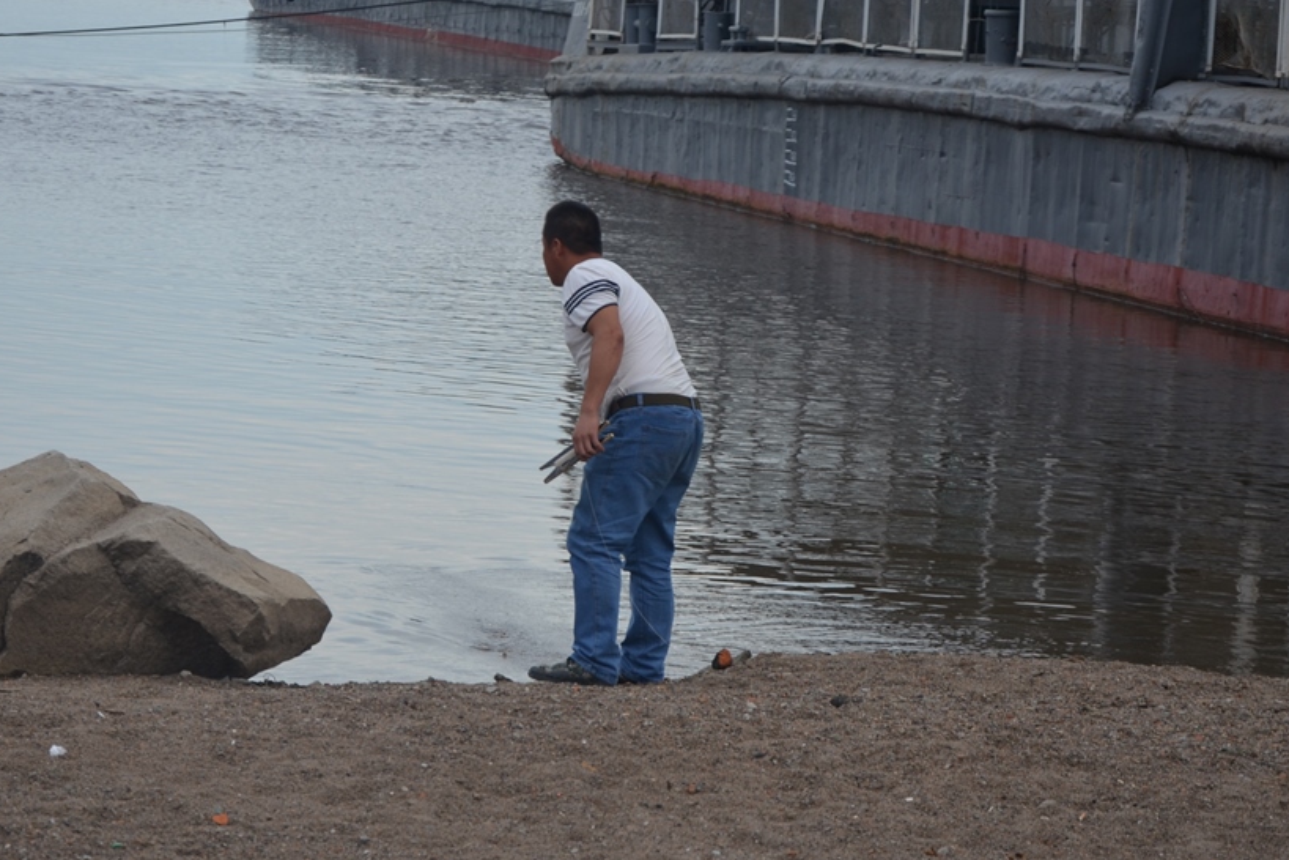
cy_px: 477
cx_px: 557
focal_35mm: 131
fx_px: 4690
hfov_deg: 15.6
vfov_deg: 10.5
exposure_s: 1/125
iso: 200
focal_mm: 70
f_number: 5.6
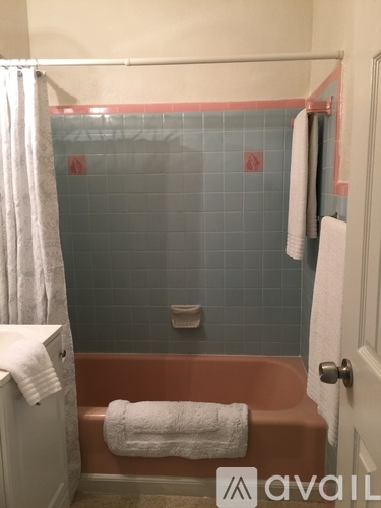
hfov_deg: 48.2
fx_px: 426
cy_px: 254
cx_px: 190
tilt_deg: -8.9
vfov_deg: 61.7
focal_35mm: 29
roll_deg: +1.1
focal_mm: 4.15
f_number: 2.2
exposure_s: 1/15
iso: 50
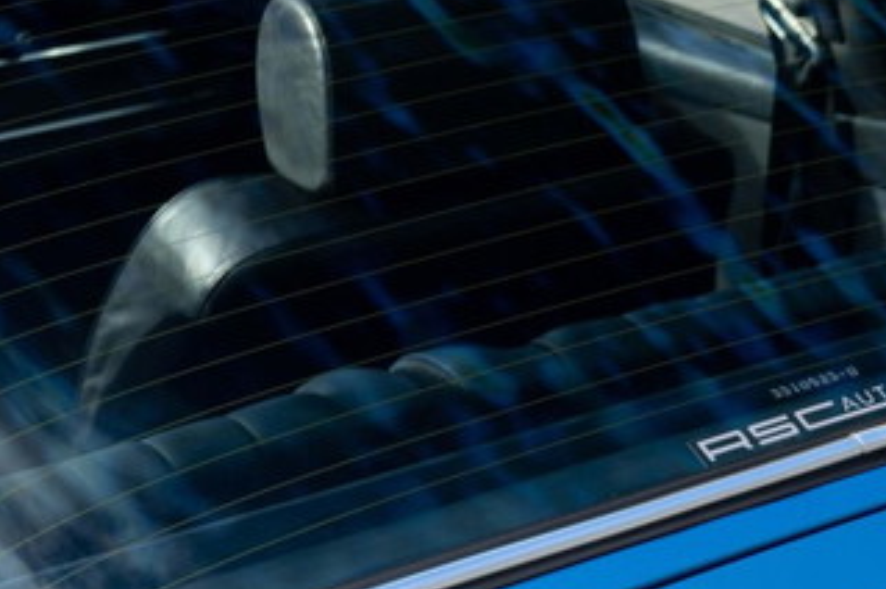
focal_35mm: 135
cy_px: 860
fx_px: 3319
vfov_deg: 9.9
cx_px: 1330
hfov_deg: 14.2
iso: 50
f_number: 4.5
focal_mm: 42
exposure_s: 1/60
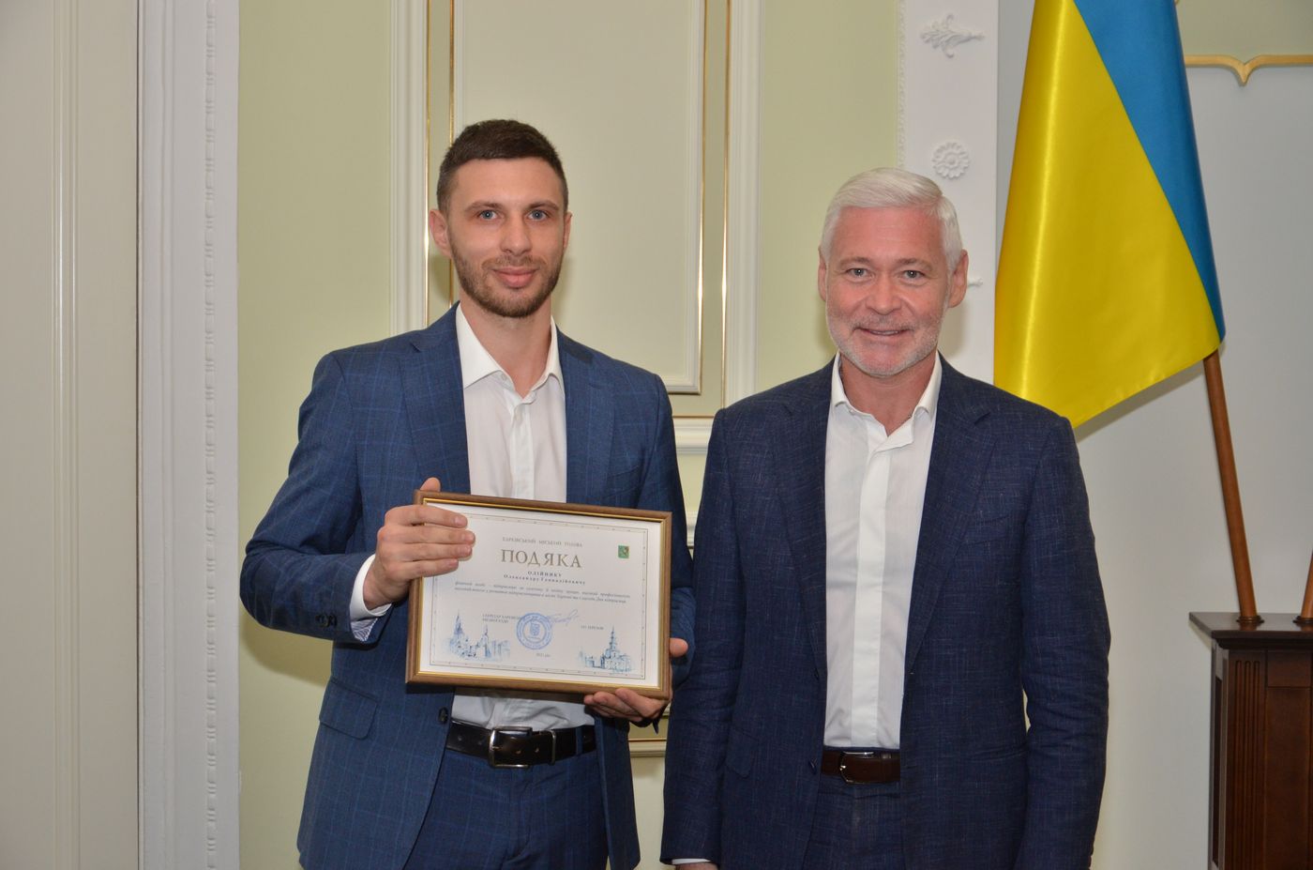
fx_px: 2293
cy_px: 435
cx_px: 656
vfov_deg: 21.5
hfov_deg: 32.0
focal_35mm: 63
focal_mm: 42
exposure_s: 1/250
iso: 800
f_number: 4.8
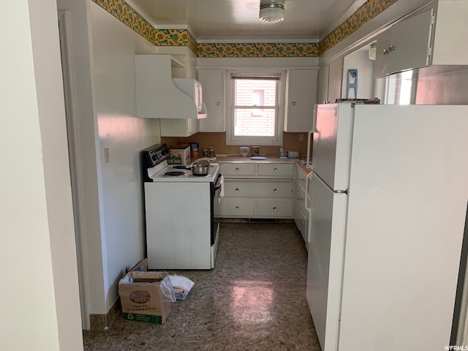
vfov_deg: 53.1
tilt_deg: -9.9
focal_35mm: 26
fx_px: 352
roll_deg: +0.0
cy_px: 176
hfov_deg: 67.3
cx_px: 234
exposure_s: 1/64
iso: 100
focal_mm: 4.25
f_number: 1.8
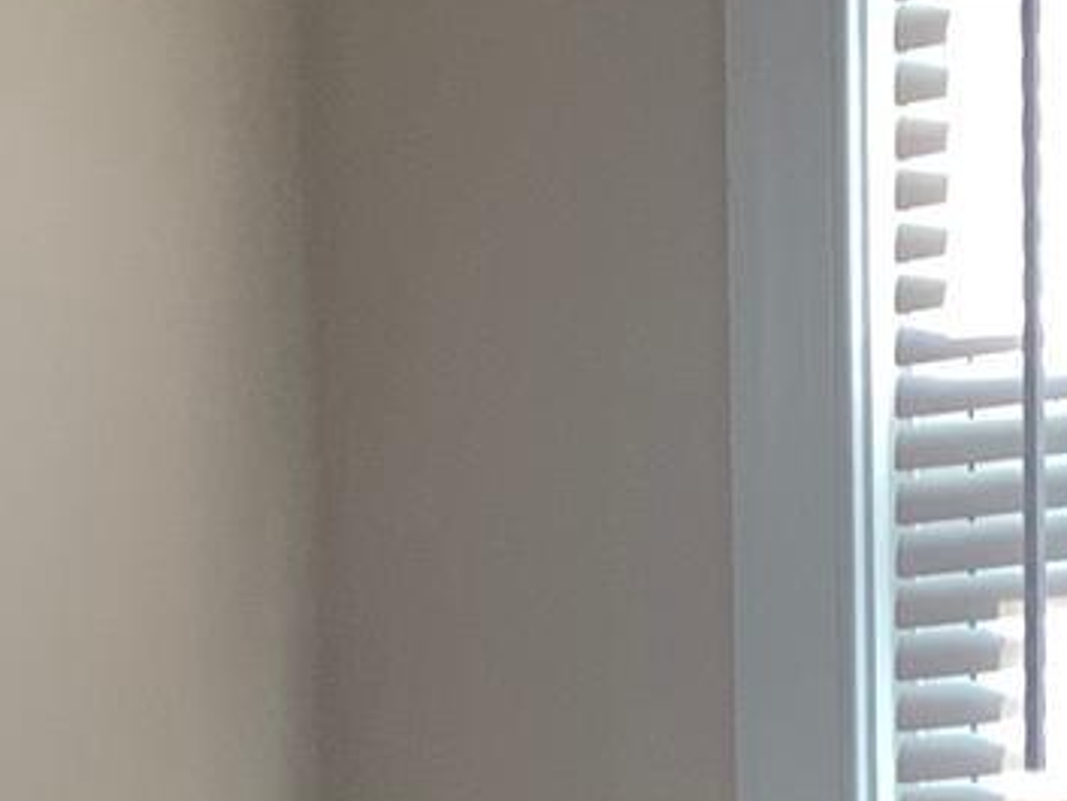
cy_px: 1702
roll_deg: +0.9
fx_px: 5550
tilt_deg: -1.8
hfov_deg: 11.0
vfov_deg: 7.8
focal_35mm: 180
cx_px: 287
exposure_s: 1/100
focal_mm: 3.3
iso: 32
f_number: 2.4
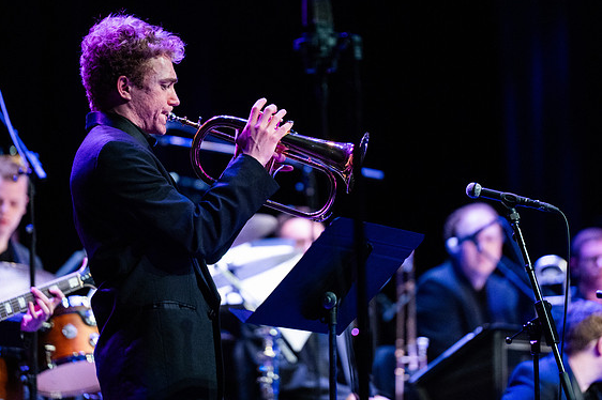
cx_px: 292
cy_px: 196
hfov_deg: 9.7
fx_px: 3560
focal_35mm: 213
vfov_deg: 6.4
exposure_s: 1/500
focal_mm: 200
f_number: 2.8
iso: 8000
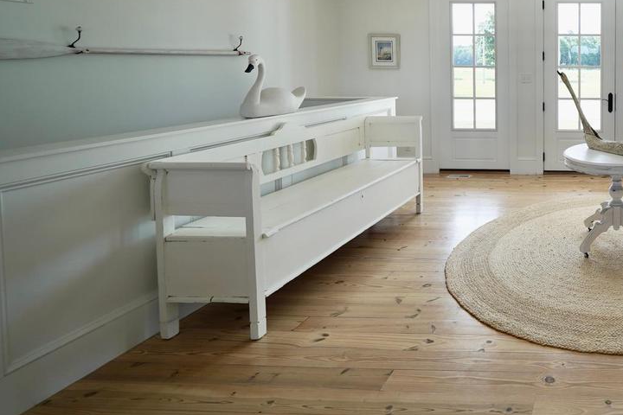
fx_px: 415
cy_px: 86
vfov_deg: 50.1
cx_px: 608
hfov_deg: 57.7
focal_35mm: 24
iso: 125
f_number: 4
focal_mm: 12
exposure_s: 1/160
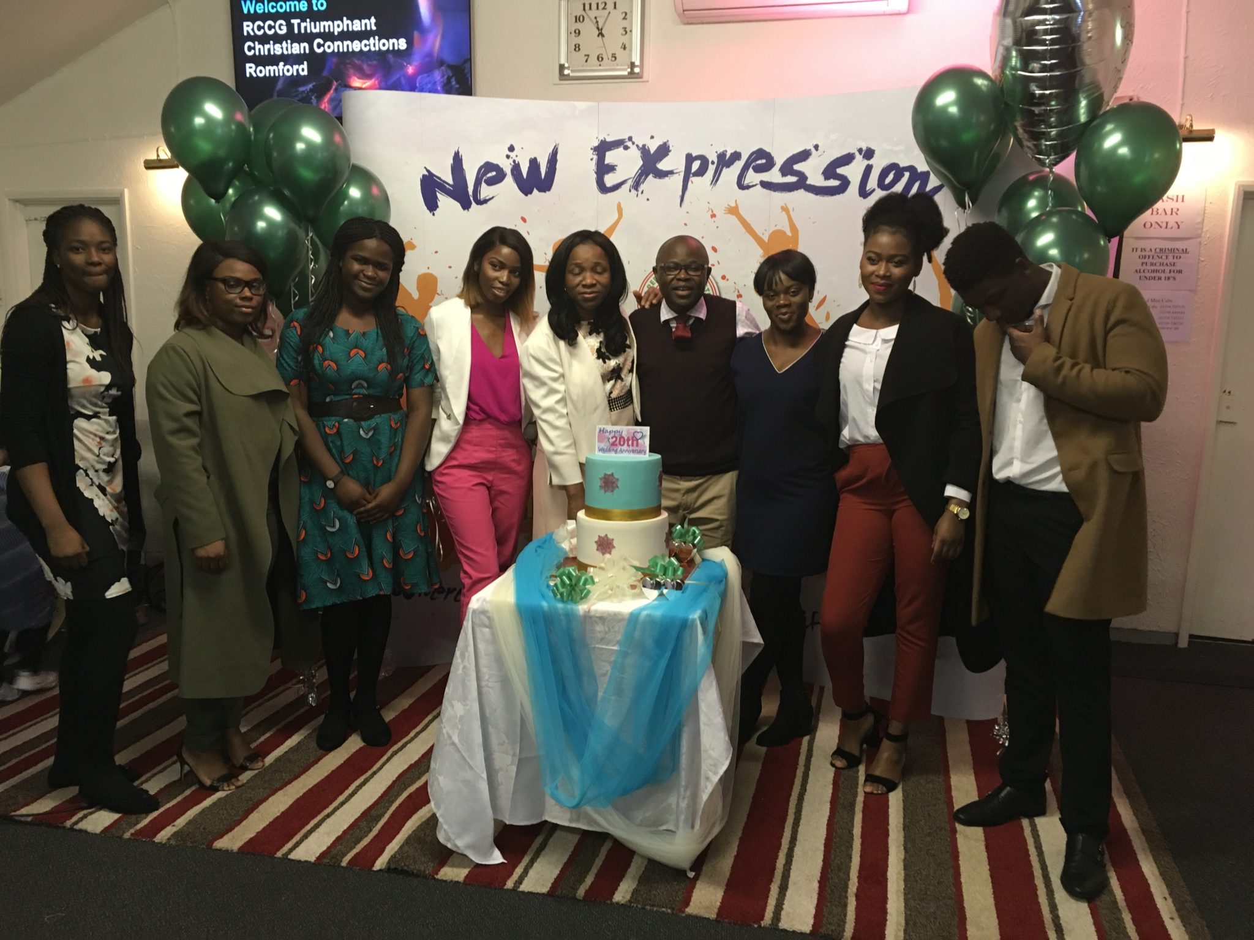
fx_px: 1051
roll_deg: -1.1
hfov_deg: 61.7
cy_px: 470
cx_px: 627
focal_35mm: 29
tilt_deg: -7.2
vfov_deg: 48.2
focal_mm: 4.15
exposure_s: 1/33
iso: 160
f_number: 2.2
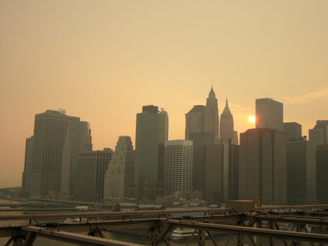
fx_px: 426
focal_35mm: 45
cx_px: 164
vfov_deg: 32.2
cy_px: 123
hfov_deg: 42.1
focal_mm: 7.5
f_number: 3.2
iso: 100
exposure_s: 1/250
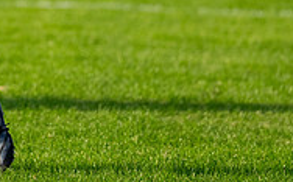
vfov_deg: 1.4
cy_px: -160
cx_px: -94
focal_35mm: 965
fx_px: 7697
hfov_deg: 2.2
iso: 400
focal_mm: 200
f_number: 2.8
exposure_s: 1/3200
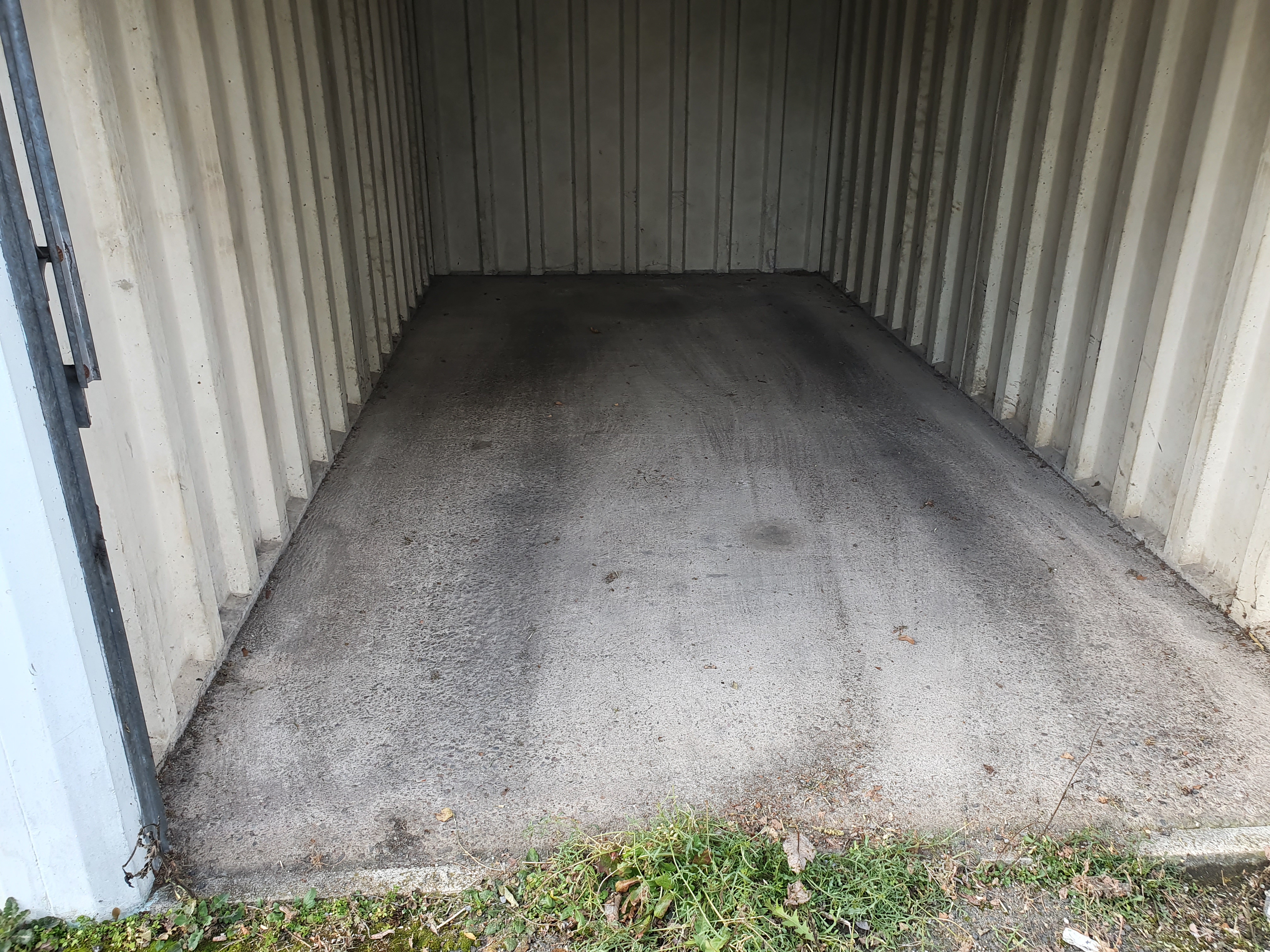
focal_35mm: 26
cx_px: 635
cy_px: 476
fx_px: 954
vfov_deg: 53.1
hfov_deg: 67.3
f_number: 2.4
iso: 50
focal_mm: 4.32
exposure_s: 1/135
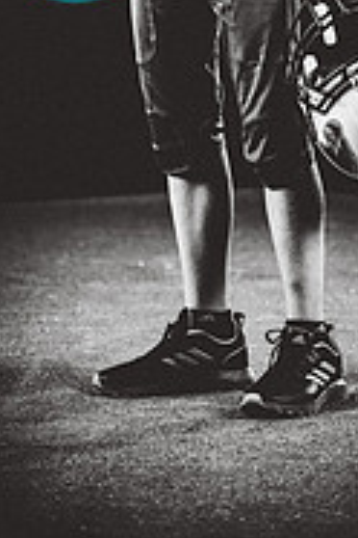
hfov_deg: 5.6
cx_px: 248
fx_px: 3639
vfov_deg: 8.4
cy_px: -101
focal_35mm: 244
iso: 200
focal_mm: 101
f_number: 2.8
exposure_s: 1/125
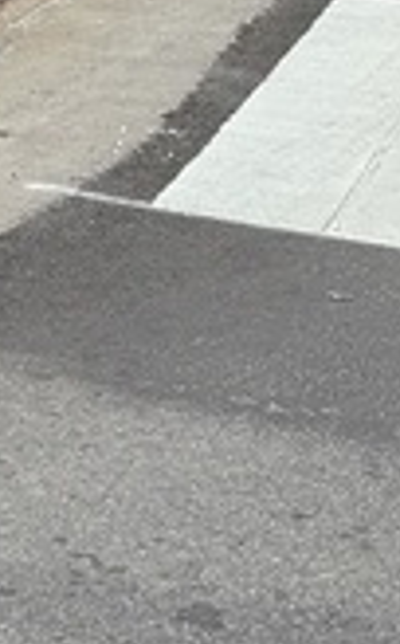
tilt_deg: -0.8
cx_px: -667
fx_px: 2941
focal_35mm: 168
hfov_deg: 7.2
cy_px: -644
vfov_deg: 11.3
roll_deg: +0.8
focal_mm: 6.76
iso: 80
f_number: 1.78
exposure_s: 1/7353
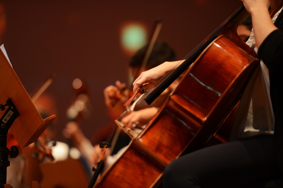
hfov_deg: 10.3
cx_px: 142
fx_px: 1572
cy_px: 94
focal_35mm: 200
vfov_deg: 6.9
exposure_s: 1/30
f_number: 2.8
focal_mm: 200
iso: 1600
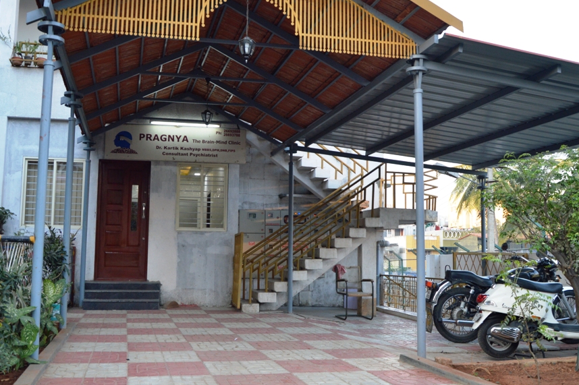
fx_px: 604
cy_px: 193
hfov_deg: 51.2
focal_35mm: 38
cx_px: 275
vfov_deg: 35.4
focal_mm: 21
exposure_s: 1/100
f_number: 5
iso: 400
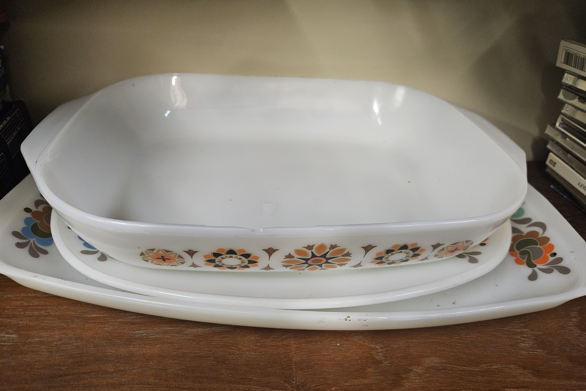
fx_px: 391
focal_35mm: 24
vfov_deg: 53.1
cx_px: 293
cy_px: 198
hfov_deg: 73.7
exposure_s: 1/100
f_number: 1.8
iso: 800
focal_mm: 5.4
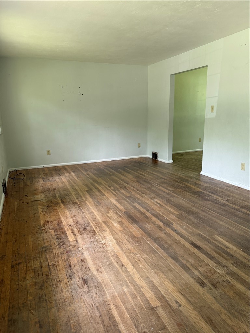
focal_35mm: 24
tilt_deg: -15.4
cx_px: 125
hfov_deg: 56.8
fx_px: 231
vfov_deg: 71.6
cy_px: 166
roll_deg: +0.1
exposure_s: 1/121
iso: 160
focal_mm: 6.76
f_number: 1.78
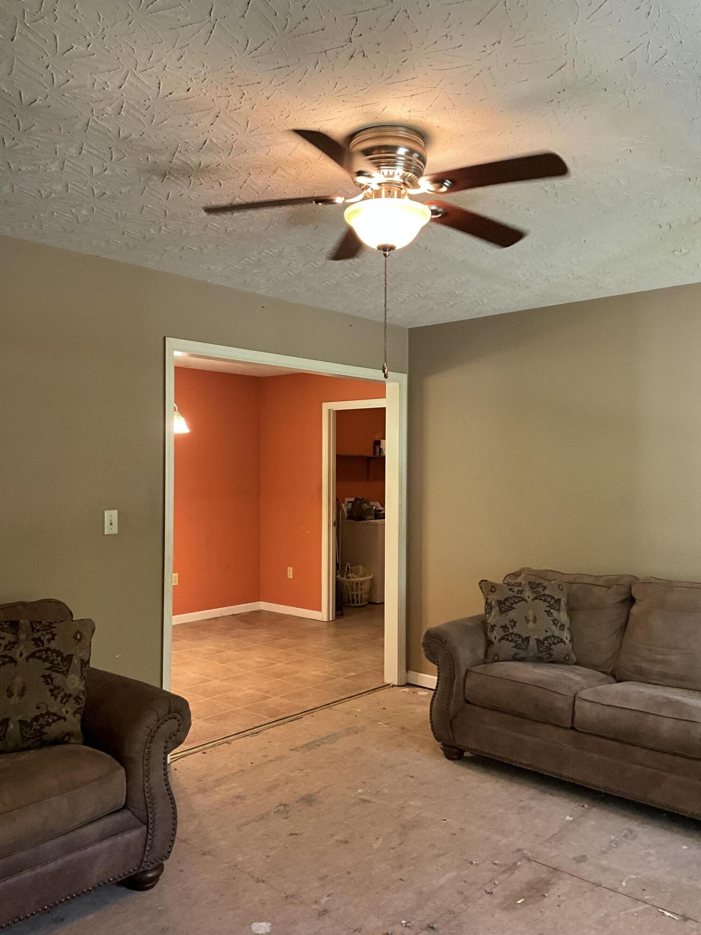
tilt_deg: -0.7
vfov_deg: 61.7
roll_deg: -0.7
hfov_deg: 48.2
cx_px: 350
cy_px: 468
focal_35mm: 29
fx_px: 783
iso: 125
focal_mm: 3
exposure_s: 1/60
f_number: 1.8
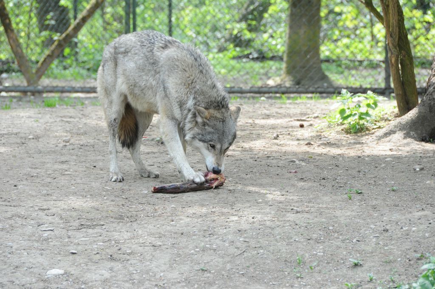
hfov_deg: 6.9
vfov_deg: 4.6
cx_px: 218
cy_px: 144
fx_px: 3620
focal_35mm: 300
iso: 800
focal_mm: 200
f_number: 8
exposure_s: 1/160
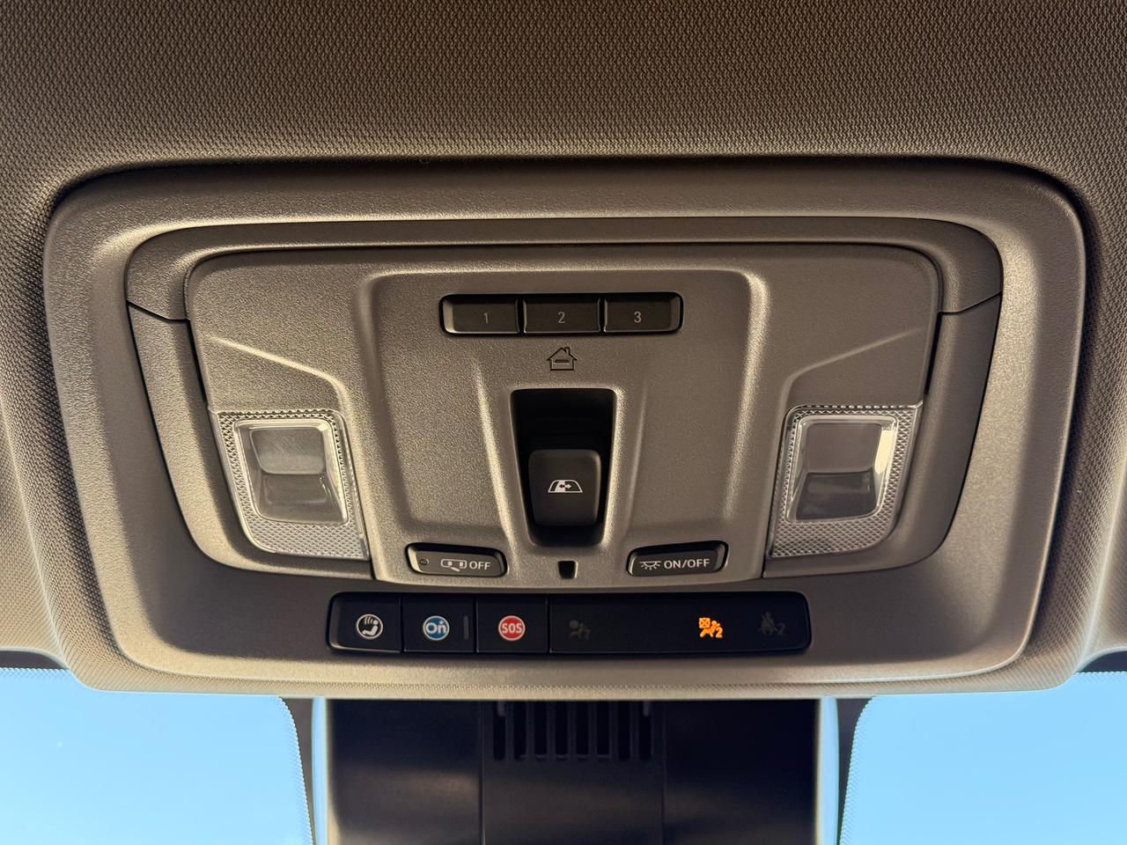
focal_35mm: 48
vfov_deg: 30.3
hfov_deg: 39.7
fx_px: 1563
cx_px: 564
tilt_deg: +38.9
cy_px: 422
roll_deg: -1.9
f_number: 1.78
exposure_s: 1/133
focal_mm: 6.76
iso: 160
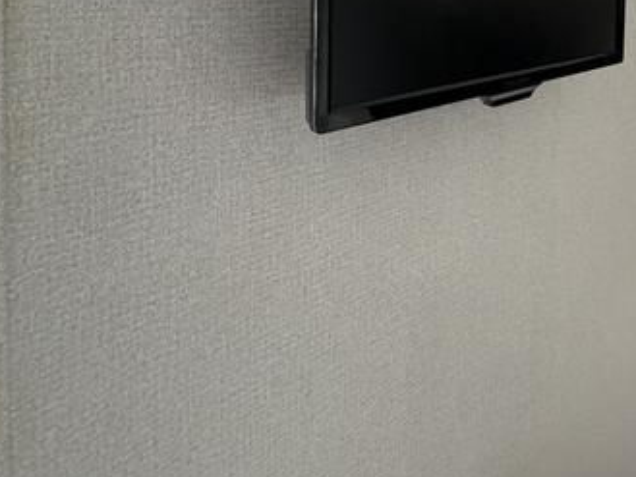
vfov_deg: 37.4
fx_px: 625
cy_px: 0
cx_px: 684
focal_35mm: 34
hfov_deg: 43.2
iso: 320
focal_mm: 2.22
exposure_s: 1/95
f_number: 2.2
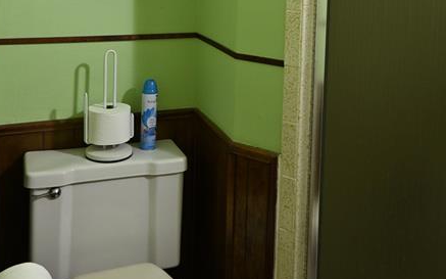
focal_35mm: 43
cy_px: -17
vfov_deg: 27.6
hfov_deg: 46.2
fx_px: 523
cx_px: 217
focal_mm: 16
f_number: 4.5
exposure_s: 1/25
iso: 640
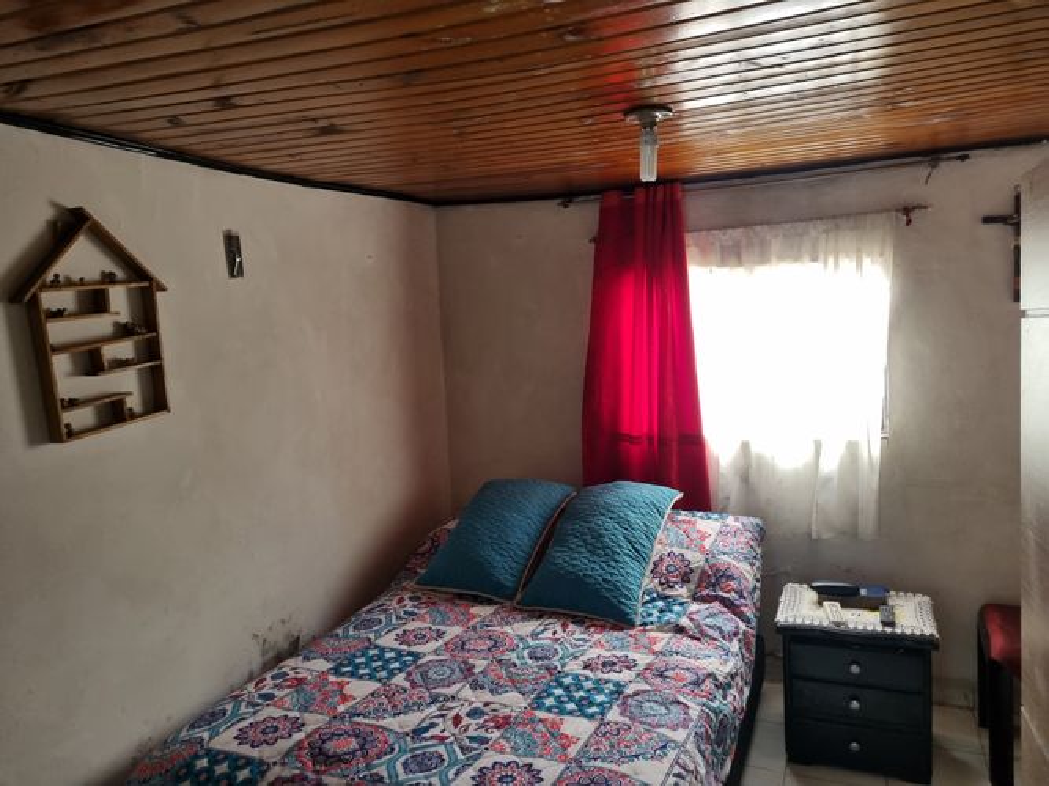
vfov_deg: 53.0
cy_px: 393
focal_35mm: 26
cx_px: 524
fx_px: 788
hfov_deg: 67.3
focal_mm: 5.4
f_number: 1.8
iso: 250
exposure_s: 1/40
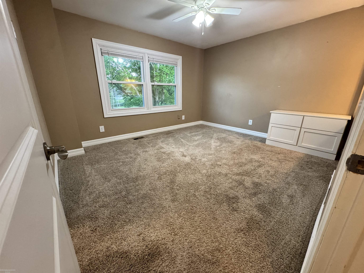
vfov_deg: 85.7
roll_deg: -0.8
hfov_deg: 102.1
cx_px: 182
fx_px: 147
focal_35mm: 14
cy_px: 136
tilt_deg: -16.9
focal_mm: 2.22
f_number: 2.2
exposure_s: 1/60
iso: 320
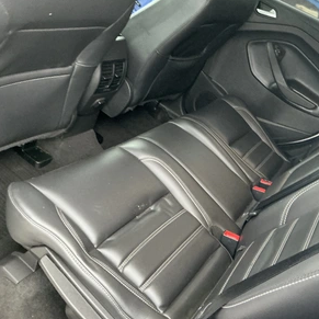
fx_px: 354
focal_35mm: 34
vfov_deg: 48.4
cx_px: 200
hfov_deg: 48.0
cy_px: 161
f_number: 1.8
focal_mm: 3
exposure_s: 1/50
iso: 320
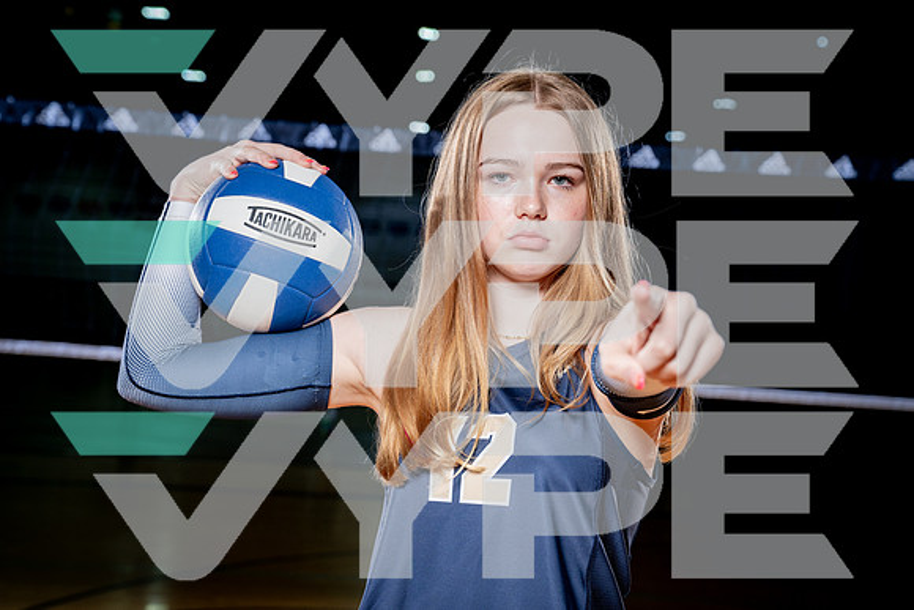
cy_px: 305
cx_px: 457
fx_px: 1889
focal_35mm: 74
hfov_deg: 27.2
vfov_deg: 18.3
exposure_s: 1/250
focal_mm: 68
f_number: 5.6
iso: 250
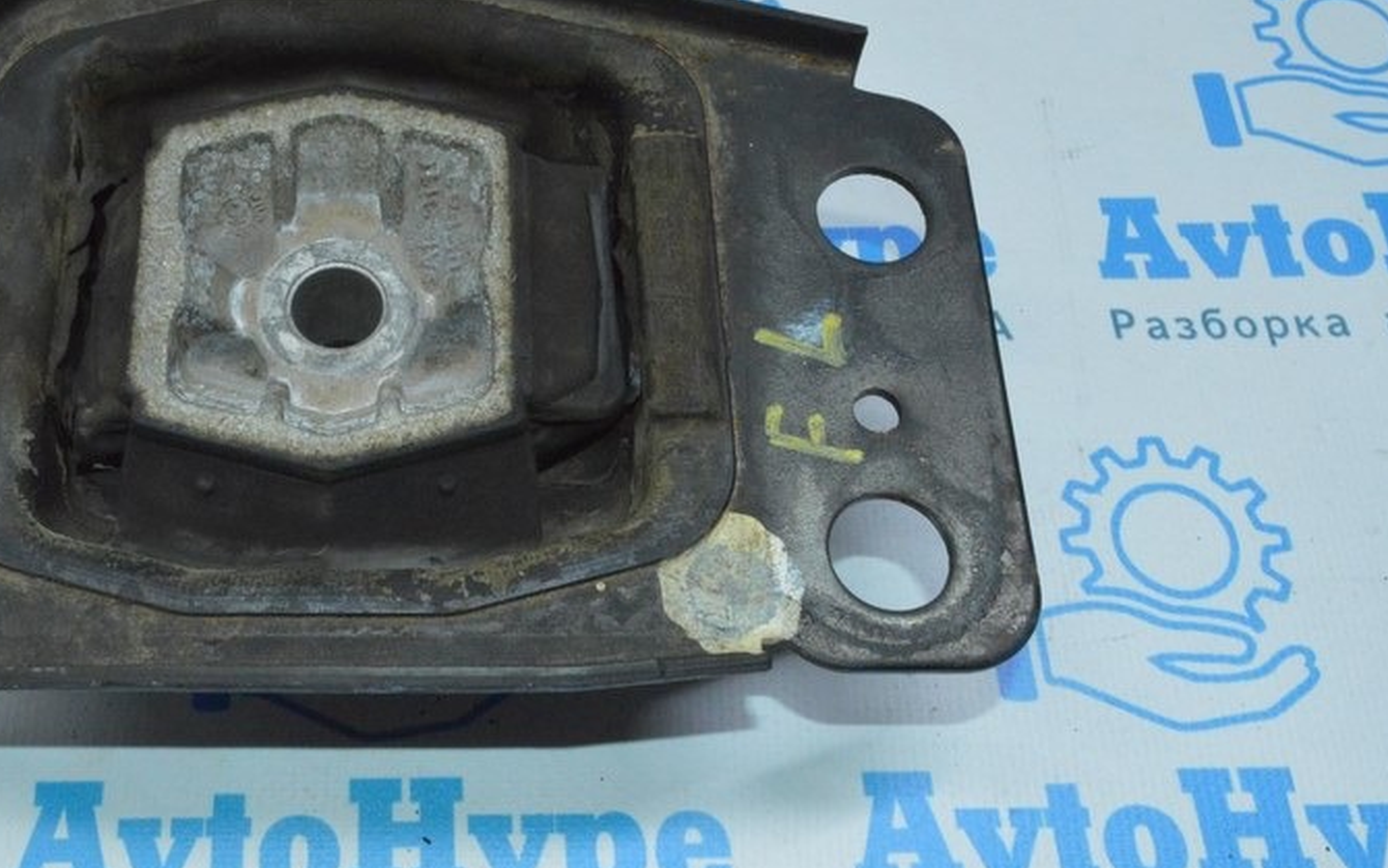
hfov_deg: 45.7
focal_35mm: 42
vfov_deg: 30.5
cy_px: 361
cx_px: 369
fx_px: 1589
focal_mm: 18
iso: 4000
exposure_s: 1/80
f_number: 16
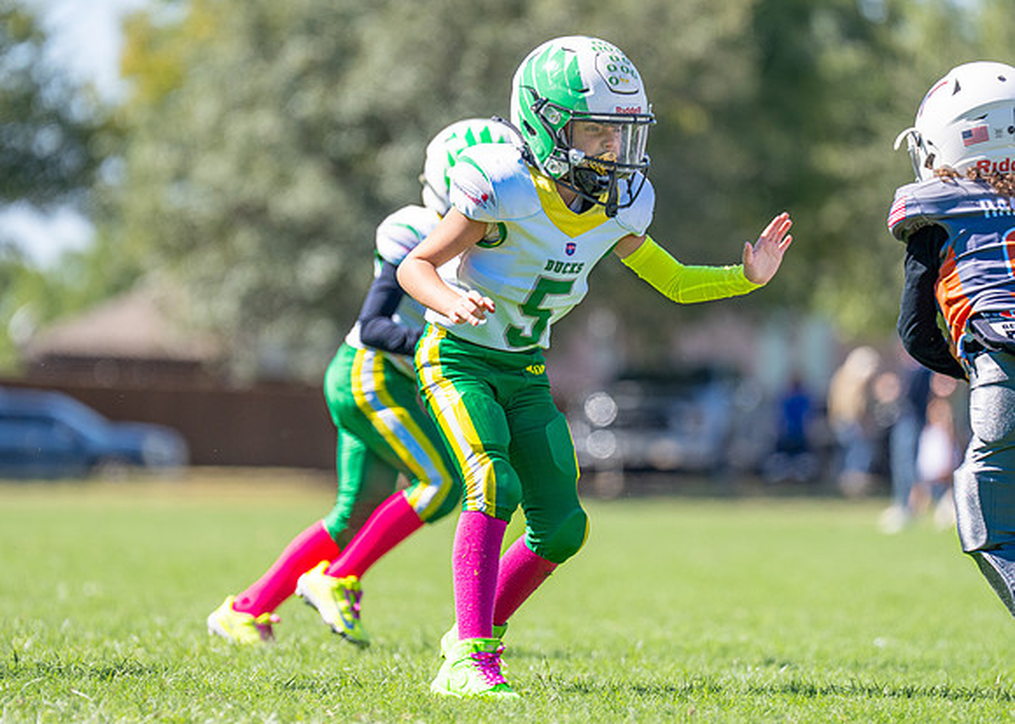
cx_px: 469
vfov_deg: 4.6
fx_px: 9023
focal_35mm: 313
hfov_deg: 6.4
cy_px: 368
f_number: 2.8
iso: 160
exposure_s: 1/2000
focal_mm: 200
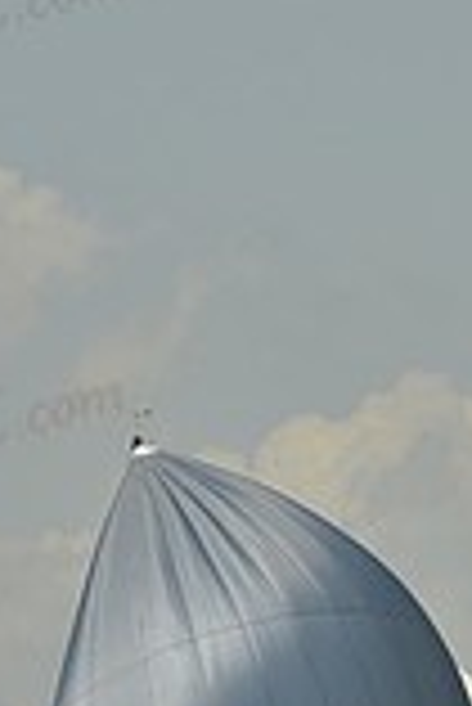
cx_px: 357
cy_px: 634
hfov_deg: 1.9
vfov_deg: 2.8
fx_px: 14461
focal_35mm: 737
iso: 280
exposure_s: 1/1250
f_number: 9
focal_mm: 200
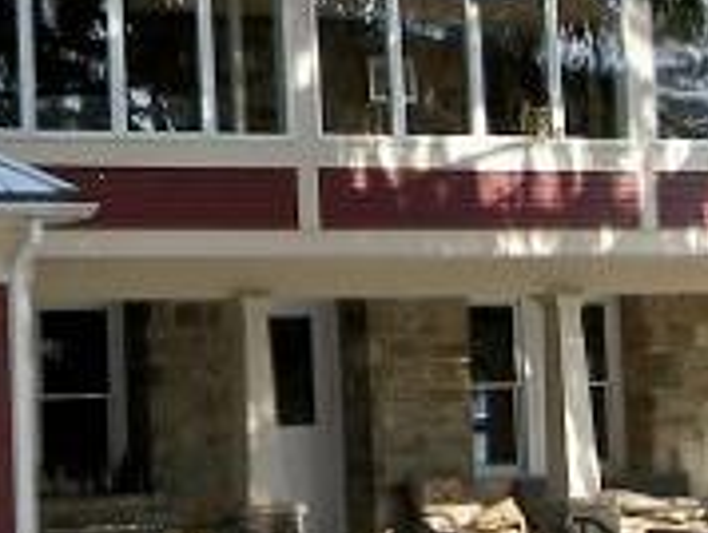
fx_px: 2847
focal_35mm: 139
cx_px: -48
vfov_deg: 10.6
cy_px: -28
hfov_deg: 13.9
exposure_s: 1/500
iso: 50
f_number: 3.2
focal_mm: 6.5
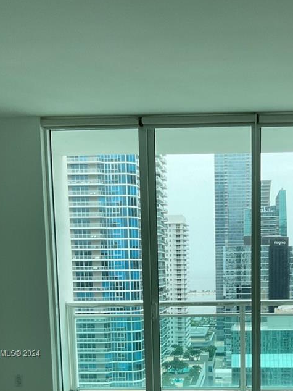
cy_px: 354
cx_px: 205
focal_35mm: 55
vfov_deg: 33.1
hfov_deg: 26.4
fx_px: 621
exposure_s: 1/422
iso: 16
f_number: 1.8
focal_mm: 3
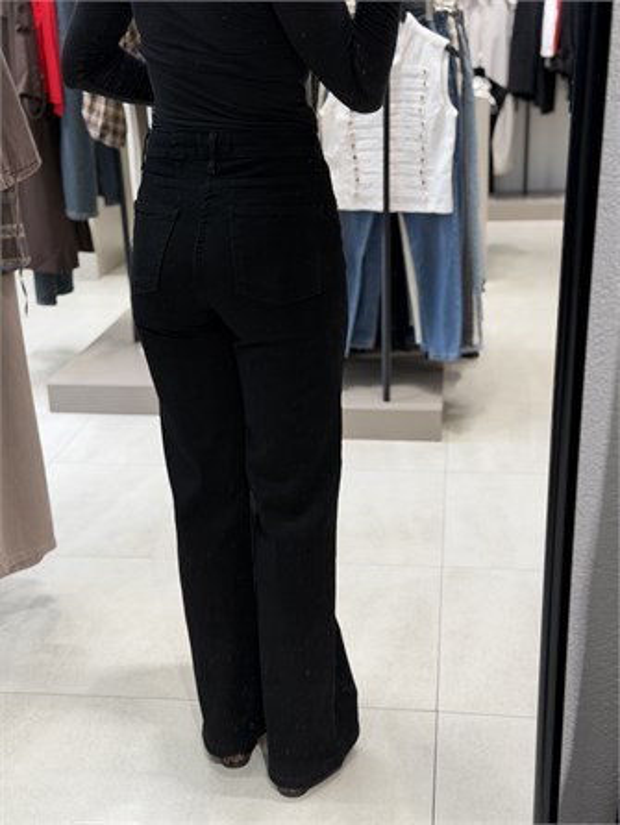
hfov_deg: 30.3
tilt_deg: -35.7
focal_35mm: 48
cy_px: 412
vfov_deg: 39.6
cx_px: 310
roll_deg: +3.2
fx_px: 1145
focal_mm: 6.76
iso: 50
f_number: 1.78
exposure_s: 1/100
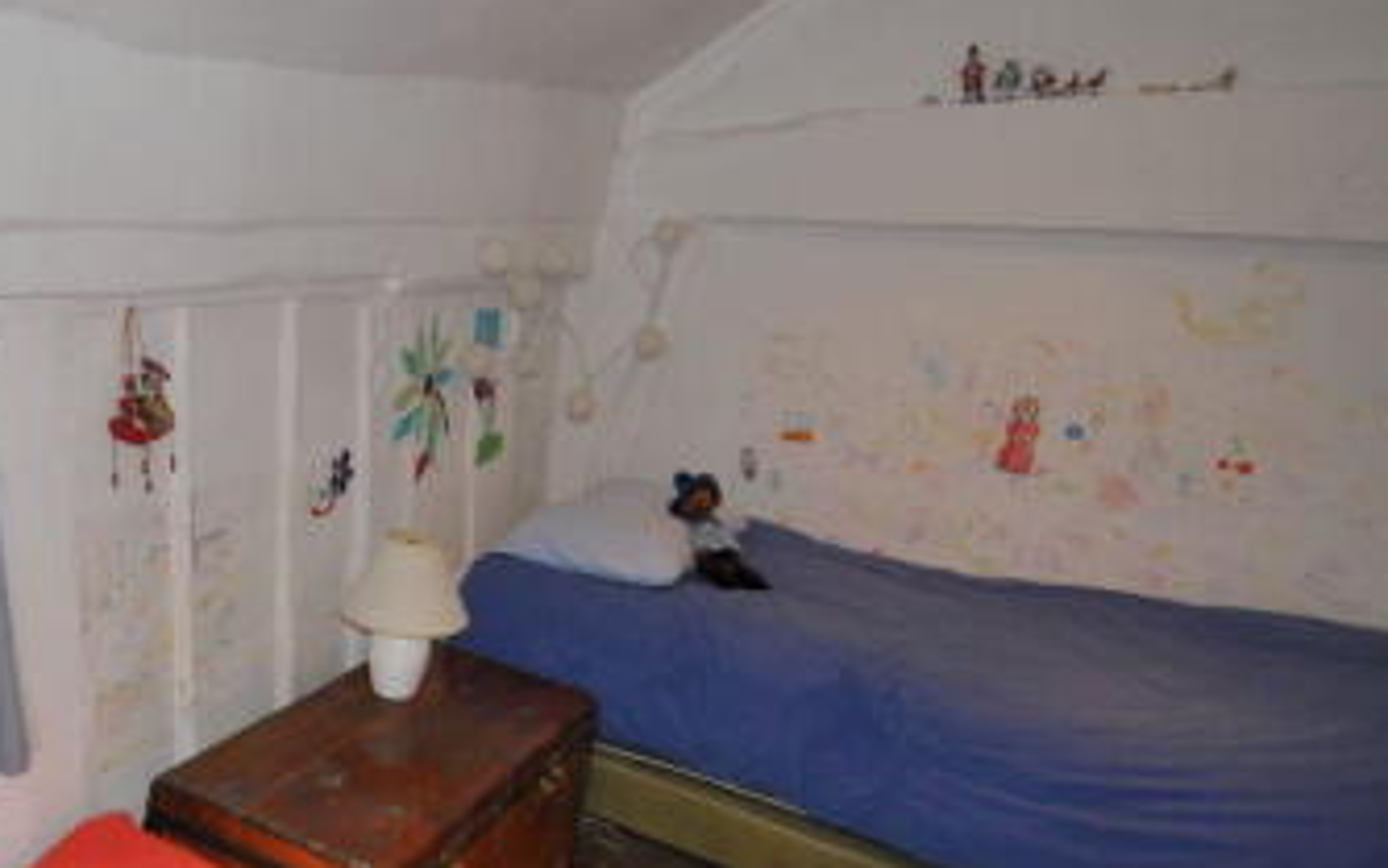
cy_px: 515
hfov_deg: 59.4
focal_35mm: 30
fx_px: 1135
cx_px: 341
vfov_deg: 41.7
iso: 560
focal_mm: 10
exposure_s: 1/125
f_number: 3.5
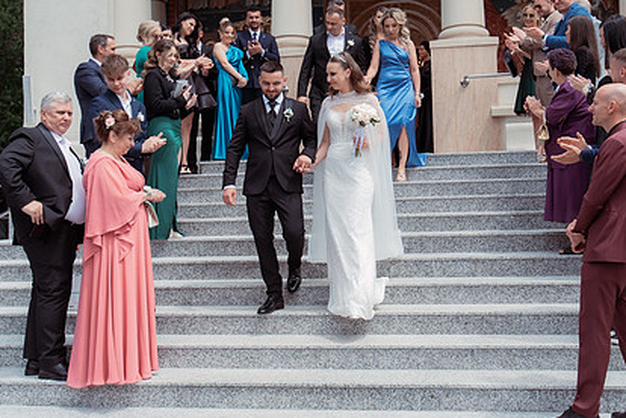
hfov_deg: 46.4
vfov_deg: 31.8
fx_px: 730
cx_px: 340
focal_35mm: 42
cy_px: 175
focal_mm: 30
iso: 160
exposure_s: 1/1000
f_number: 5
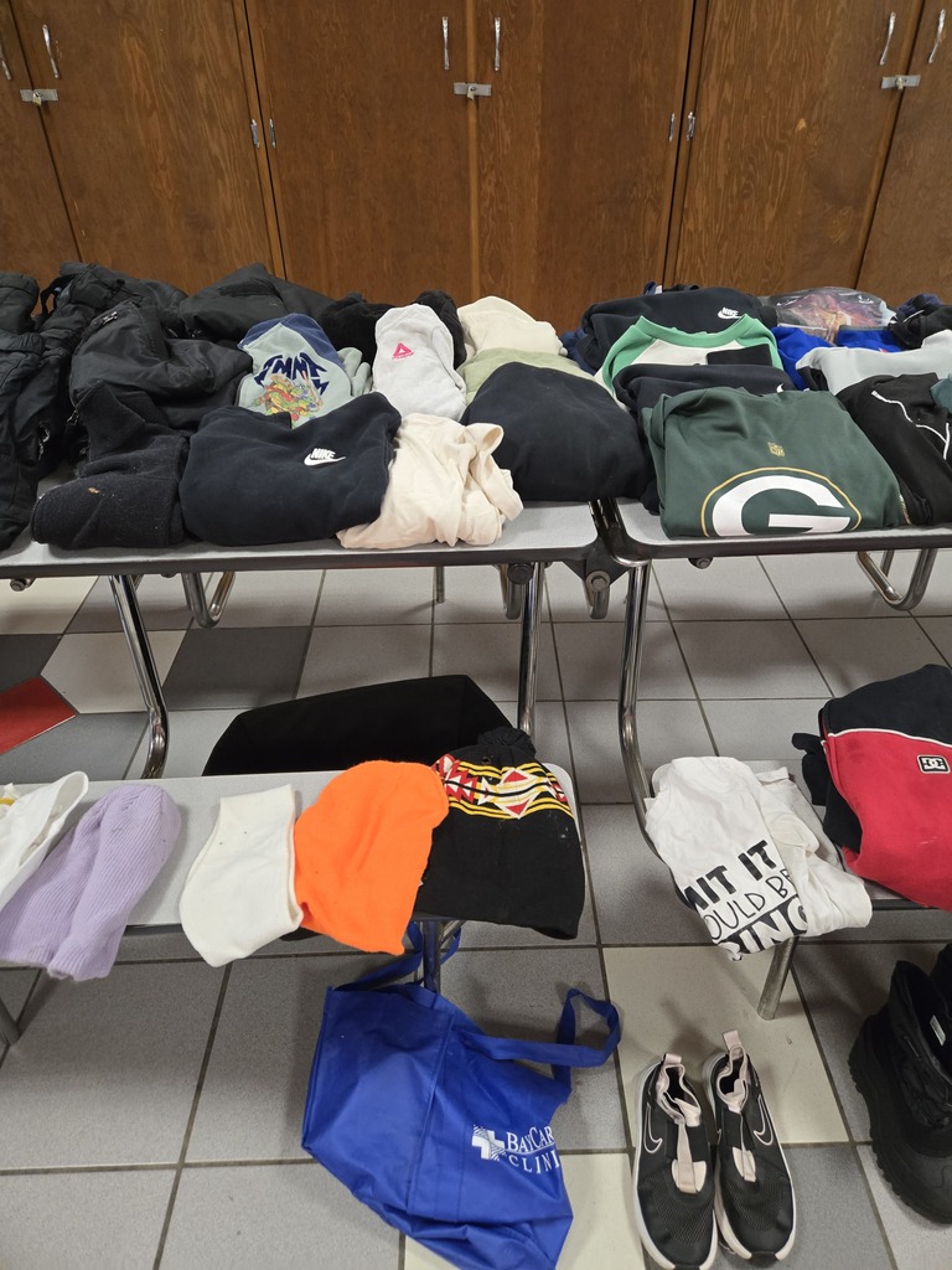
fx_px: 843
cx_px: 476
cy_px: 635
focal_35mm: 23
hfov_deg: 58.9
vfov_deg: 73.9
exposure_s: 1/120
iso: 400
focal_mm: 5.4
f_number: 1.8
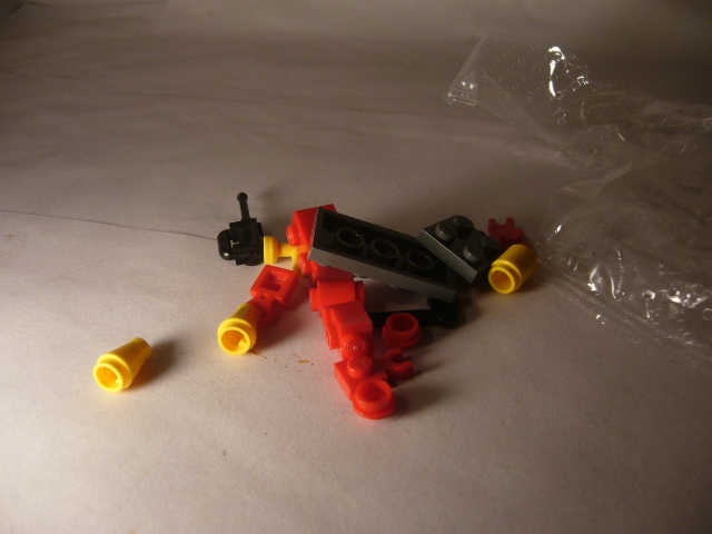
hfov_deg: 52.6
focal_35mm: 35
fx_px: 720
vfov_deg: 40.7
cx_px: 356
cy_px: 267
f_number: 2.8
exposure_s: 1/60
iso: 80
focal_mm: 5.8
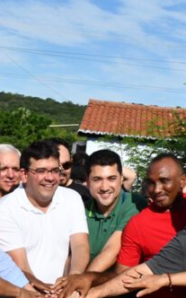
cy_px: 190
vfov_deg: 22.5
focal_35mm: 92
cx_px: 66
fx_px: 747
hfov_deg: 14.2
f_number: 25
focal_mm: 26
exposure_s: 1/2500
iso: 5000
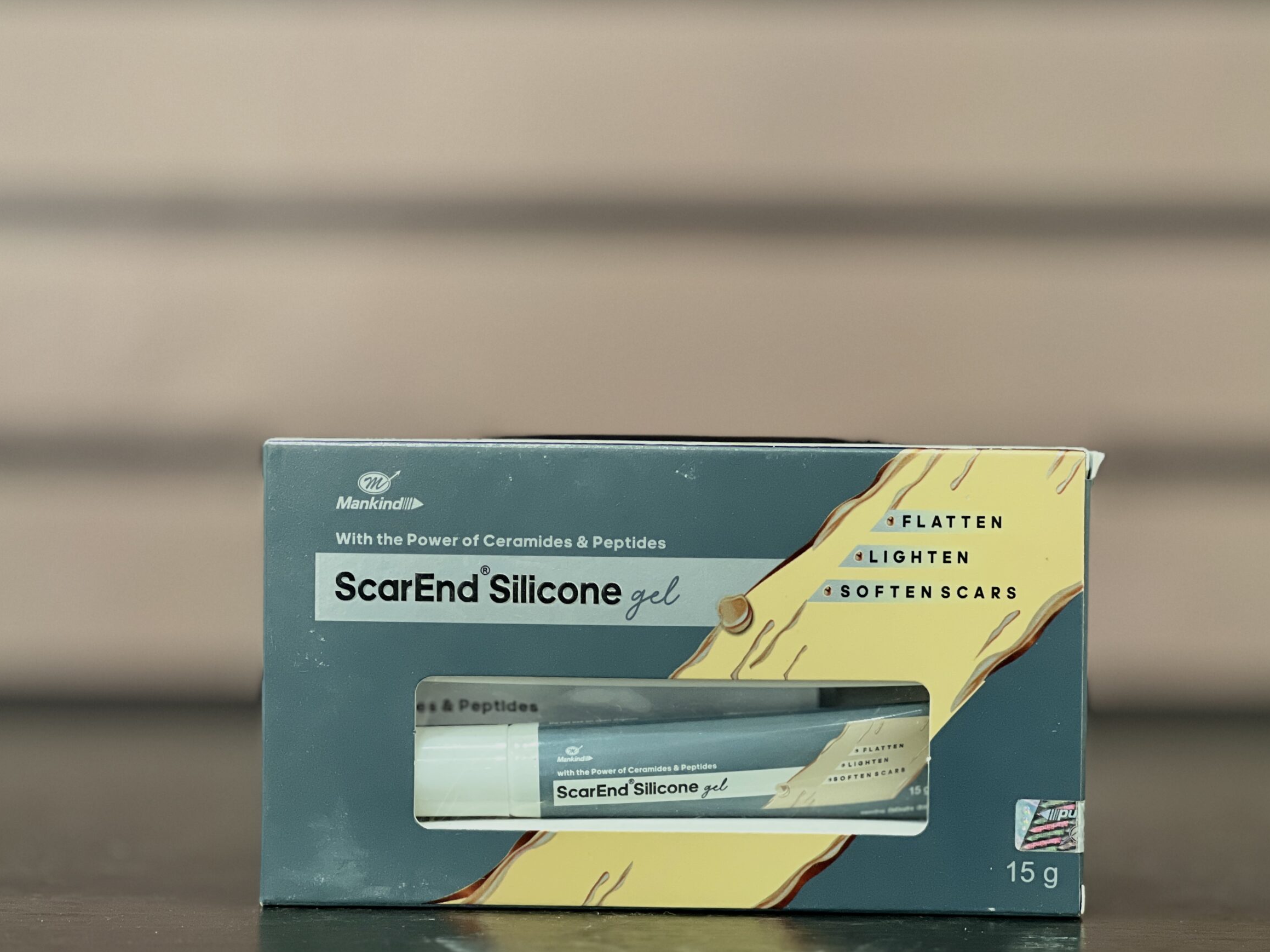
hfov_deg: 23.0
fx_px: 3118
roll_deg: -0.1
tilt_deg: -1.7
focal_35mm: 85
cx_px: 645
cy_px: 475
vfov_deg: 17.4
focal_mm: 9
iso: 400
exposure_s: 1/14
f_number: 2.8
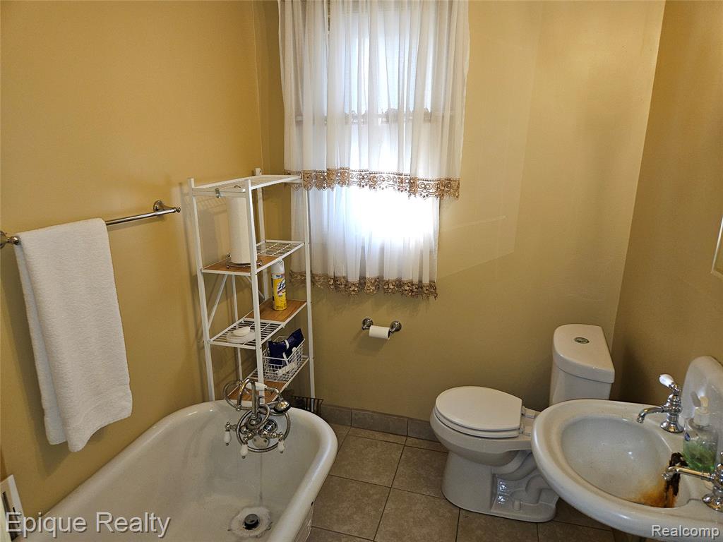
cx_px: 362
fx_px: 480
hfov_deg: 73.9
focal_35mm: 23
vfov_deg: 58.9
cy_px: 271
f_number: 1.8
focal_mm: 5.4
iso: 100
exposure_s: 1/60
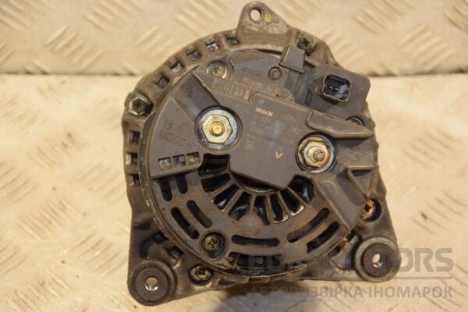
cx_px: 234
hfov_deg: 19.5
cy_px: 156
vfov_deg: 13.0
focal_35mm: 105
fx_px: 1365
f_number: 5.3
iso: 800
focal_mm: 70
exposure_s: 1/100
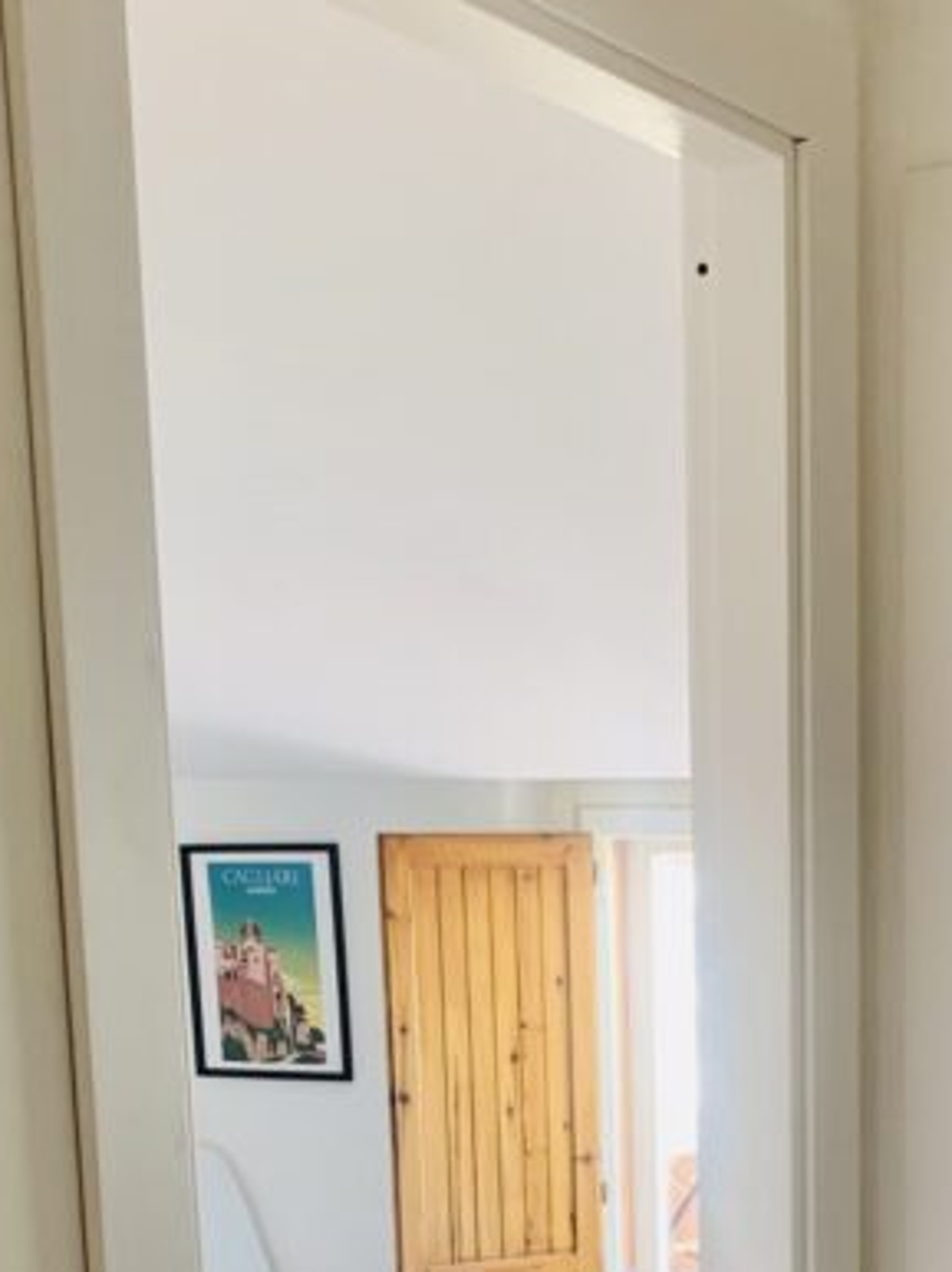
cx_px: 853
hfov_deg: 20.8
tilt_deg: -12.4
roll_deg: +1.8
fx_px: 2533
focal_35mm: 69
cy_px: 1397
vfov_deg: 26.0
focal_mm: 4.25
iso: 100
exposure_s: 1/69
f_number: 1.8
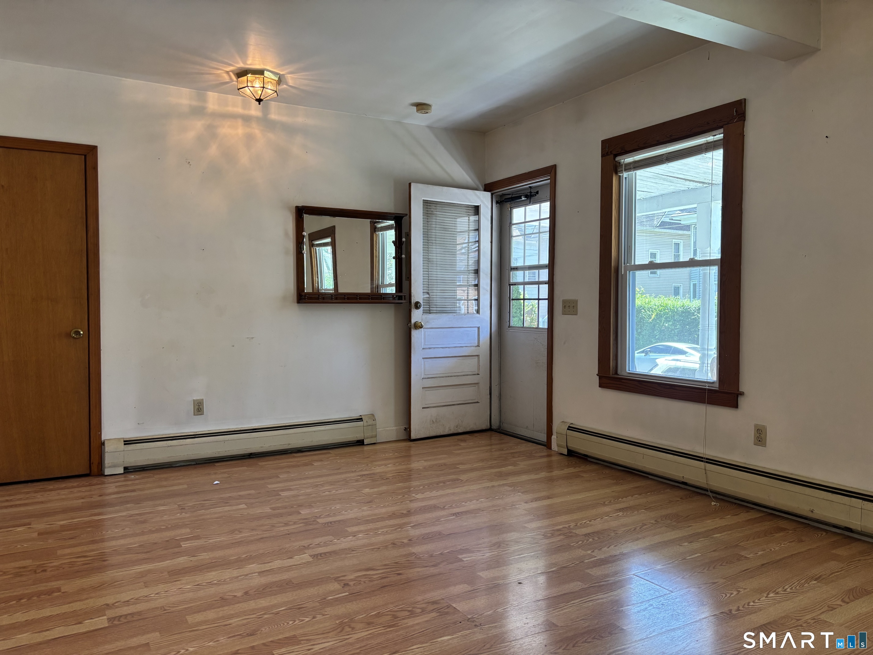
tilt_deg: -1.7
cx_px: 436
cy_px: 328
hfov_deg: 67.3
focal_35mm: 26
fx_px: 656
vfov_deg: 53.1
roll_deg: +0.2
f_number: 1.6
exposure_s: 1/120
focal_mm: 5.96
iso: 125
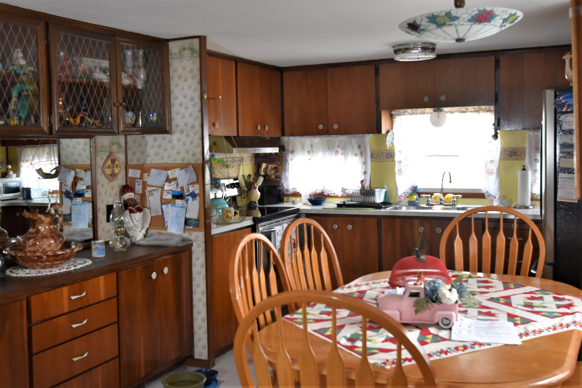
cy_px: 194
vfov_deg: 43.6
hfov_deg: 61.9
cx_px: 291
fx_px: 485
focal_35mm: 30
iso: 800
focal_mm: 20
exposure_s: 1/60
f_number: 4
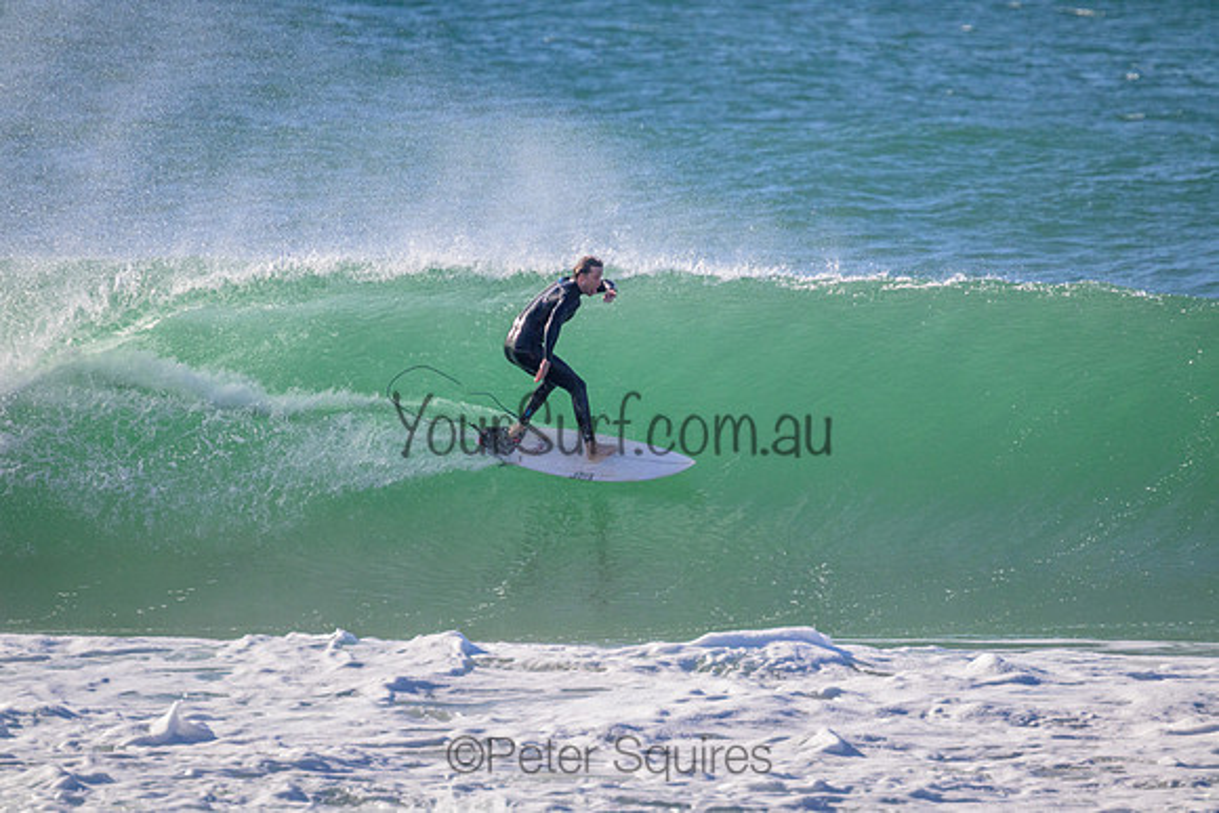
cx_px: 610
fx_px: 27094
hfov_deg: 2.6
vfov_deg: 1.7
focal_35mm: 800
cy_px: 406
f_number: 11
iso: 1400
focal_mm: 800
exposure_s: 1/2000
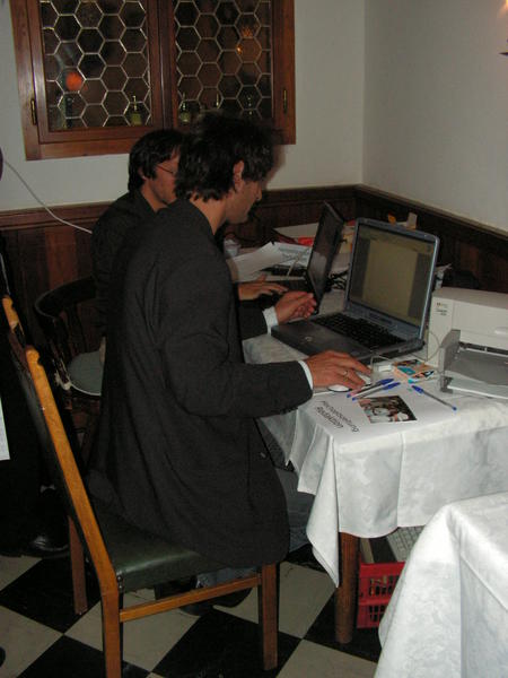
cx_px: 254
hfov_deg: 39.7
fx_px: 704
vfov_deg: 51.4
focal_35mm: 36
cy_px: 339
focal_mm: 6
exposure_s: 1/40
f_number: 3.2
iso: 160
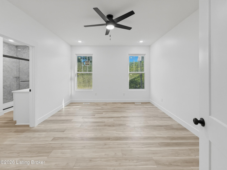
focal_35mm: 14
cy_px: 85
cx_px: 114
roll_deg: -0.5
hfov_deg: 102.1
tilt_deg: -6.0
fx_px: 92
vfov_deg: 85.7
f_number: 2.2
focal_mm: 2.2
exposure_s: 1/120
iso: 125
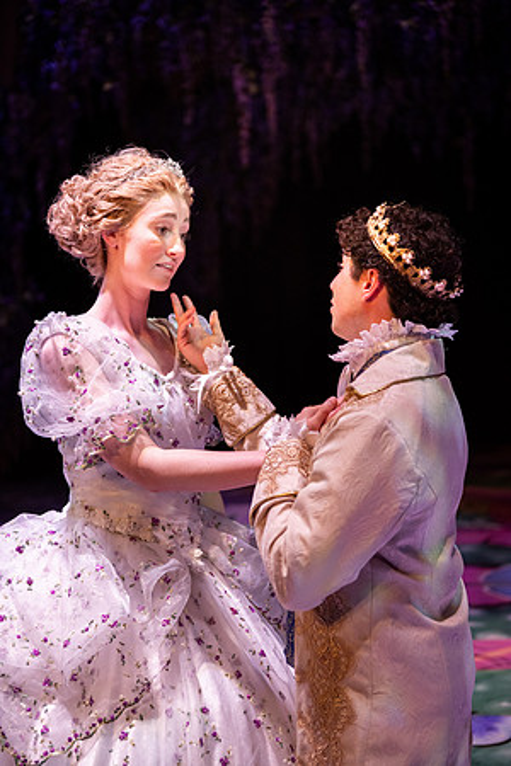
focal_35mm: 70
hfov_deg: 19.5
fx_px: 1490
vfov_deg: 28.8
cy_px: 383
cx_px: 256
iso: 1250
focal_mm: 70
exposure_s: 1/640
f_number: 2.8
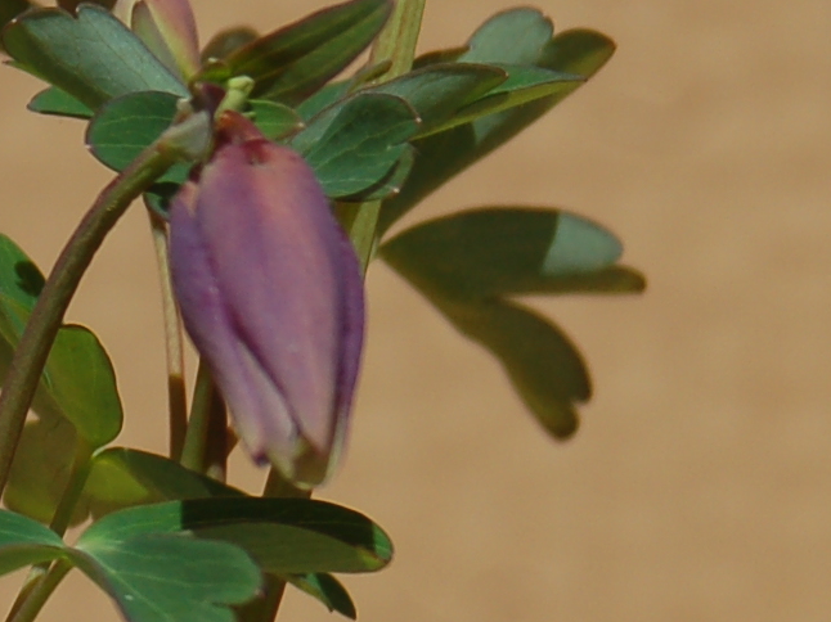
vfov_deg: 3.2
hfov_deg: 4.2
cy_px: 594
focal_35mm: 470
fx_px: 11279
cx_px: -112
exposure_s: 1/640
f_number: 6.3
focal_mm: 70
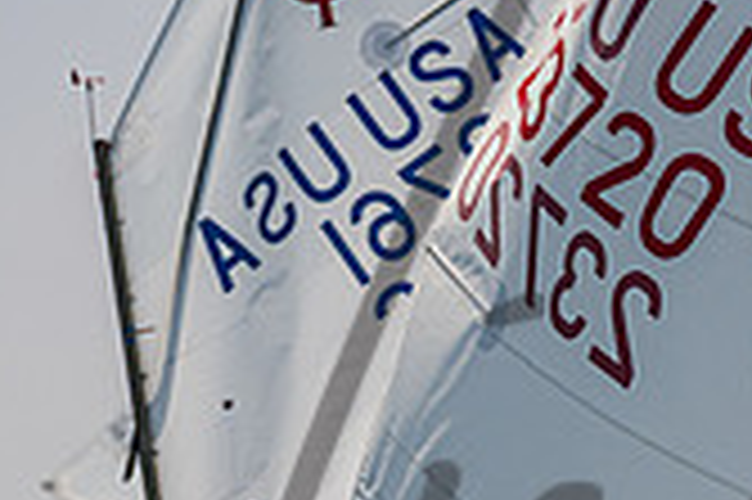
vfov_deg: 1.3
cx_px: 985
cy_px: 523
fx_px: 22037
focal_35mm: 1056
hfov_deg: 2.0
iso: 250
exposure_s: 1/1600
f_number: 8
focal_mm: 250
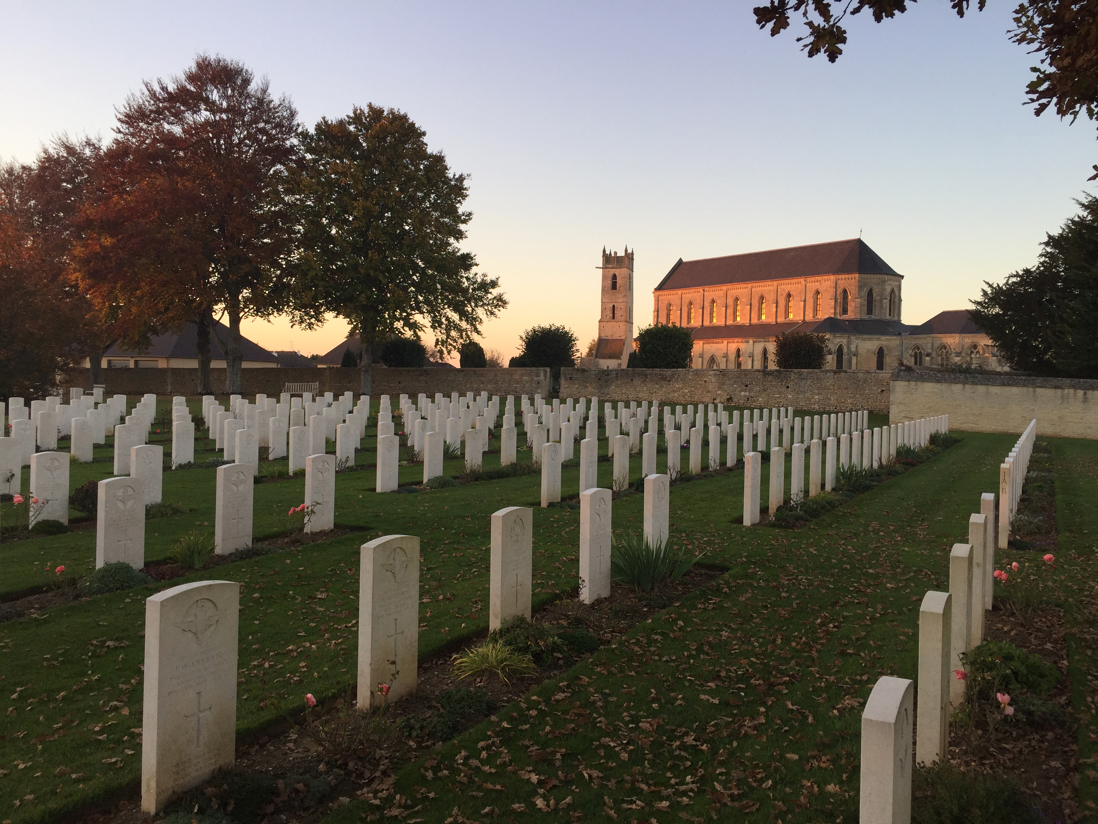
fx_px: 920
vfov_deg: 48.2
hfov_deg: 61.7
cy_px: 412
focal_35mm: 29
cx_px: 549
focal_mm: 4.15
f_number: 2.2
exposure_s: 1/223
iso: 32
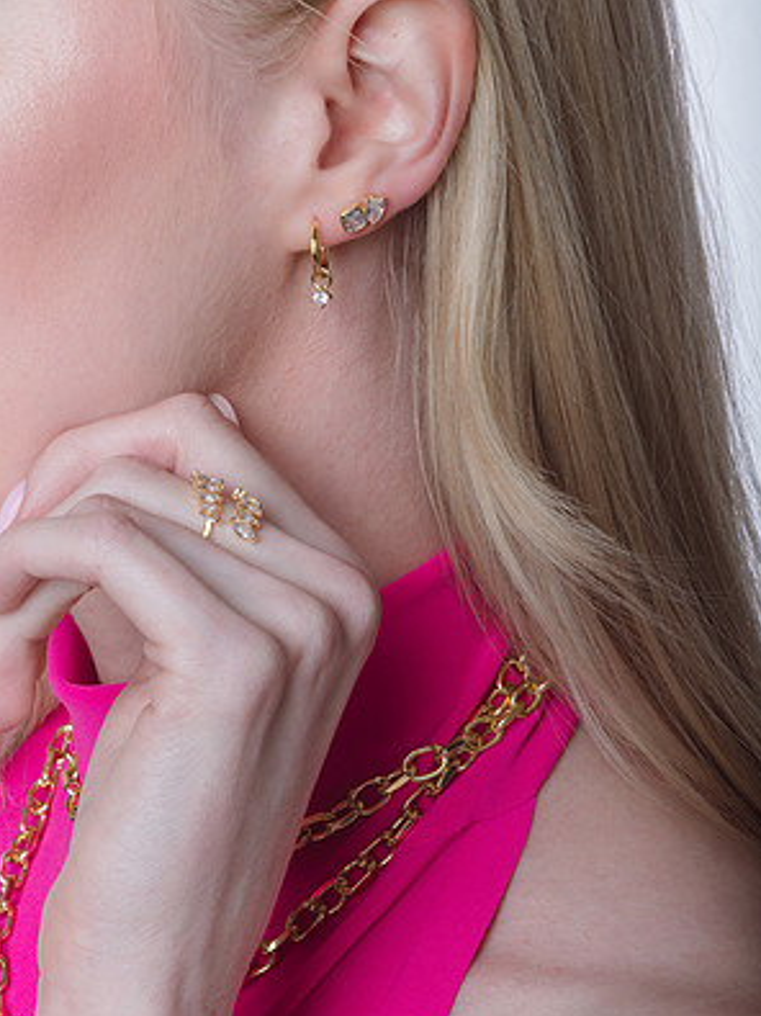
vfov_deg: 17.1
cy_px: 453
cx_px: 383
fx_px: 3373
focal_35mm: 115
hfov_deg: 12.9
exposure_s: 1/250
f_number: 36
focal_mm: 105
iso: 400
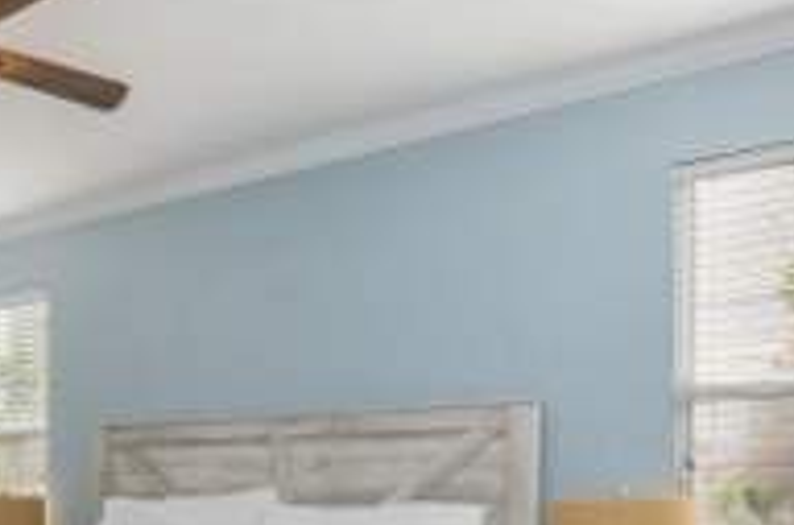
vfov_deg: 30.5
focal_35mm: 41
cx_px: 99
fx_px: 908
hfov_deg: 43.7
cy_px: 496
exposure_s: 1/30
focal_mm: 16.5
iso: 250
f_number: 9
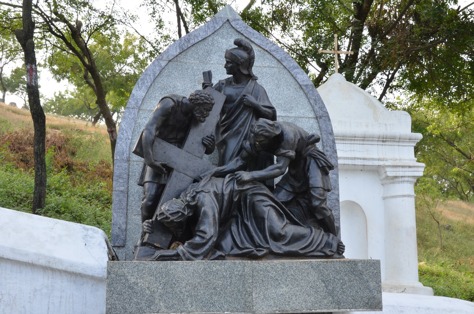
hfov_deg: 43.7
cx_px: 237
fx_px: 591
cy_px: 157
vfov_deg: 29.7
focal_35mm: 45
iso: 500
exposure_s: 1/100
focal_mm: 30
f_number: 13
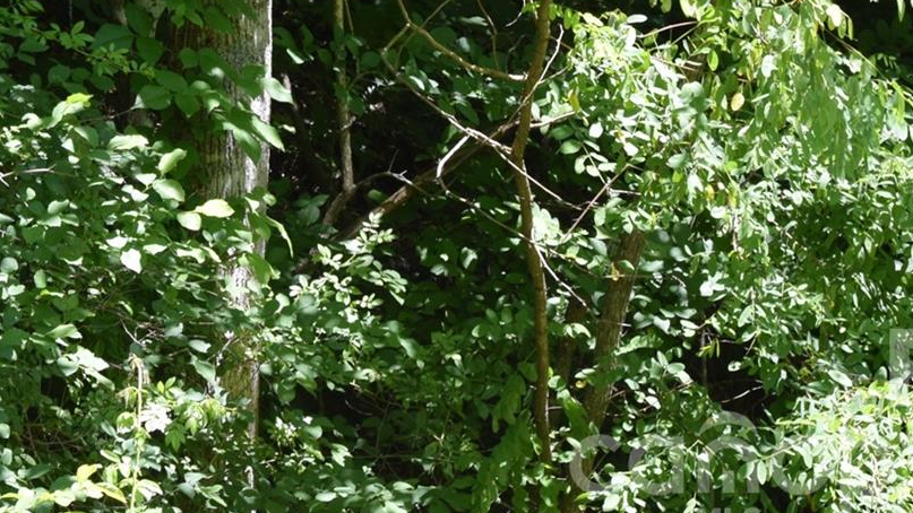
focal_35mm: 219
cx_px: 92
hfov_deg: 9.8
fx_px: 5310
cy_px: -221
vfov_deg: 5.5
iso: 400
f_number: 7.1
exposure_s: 1/200
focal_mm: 55
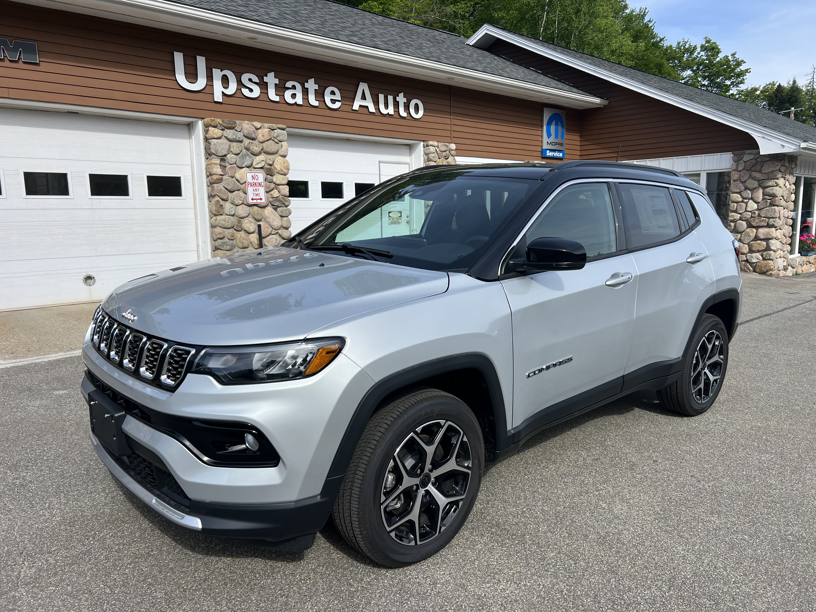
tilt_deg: -9.8
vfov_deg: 53.1
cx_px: 408
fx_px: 613
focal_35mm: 26
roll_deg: +1.3
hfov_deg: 67.3
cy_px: 306
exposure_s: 1/3257
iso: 50
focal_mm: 5.7
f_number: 1.5
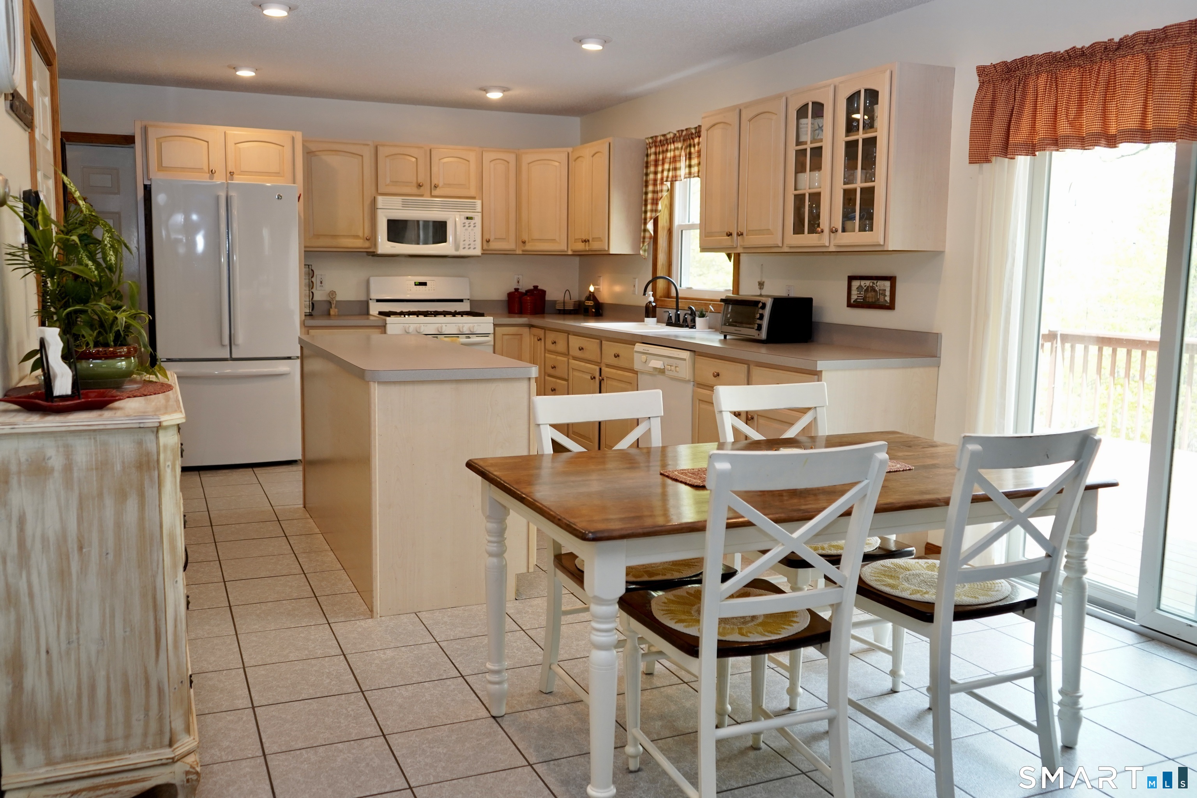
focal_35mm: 30
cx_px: 598
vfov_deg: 43.6
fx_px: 997
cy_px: 399
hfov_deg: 61.9
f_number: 4
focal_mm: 30
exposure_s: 1/160
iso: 1000
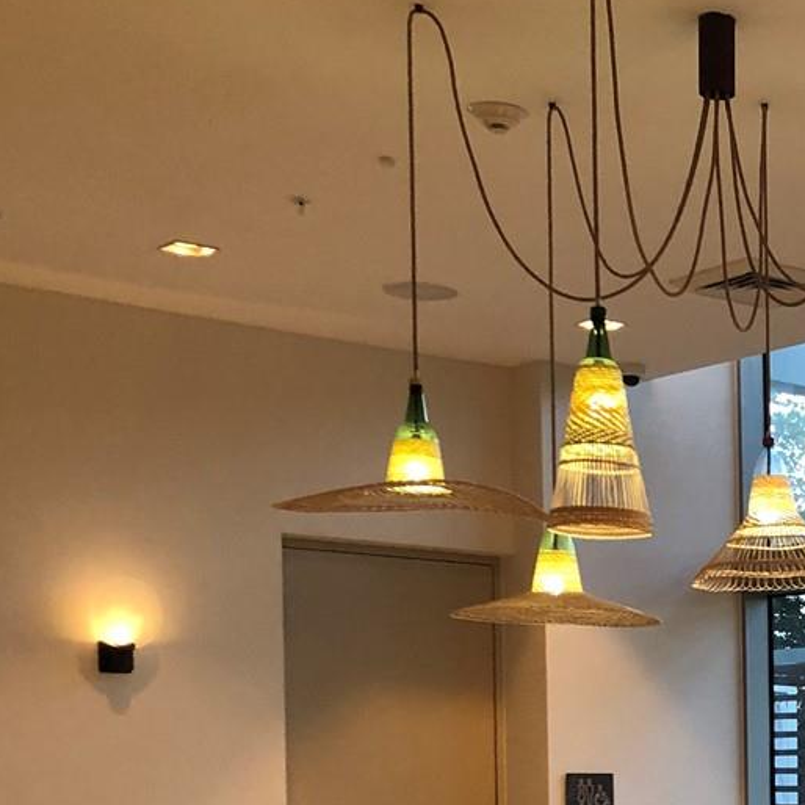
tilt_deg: -0.6
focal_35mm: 77
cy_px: 846
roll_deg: +1.2
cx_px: 1096
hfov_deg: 20.2
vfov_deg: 21.5
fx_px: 2026
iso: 40
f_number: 1.8
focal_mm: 4
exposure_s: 1/30
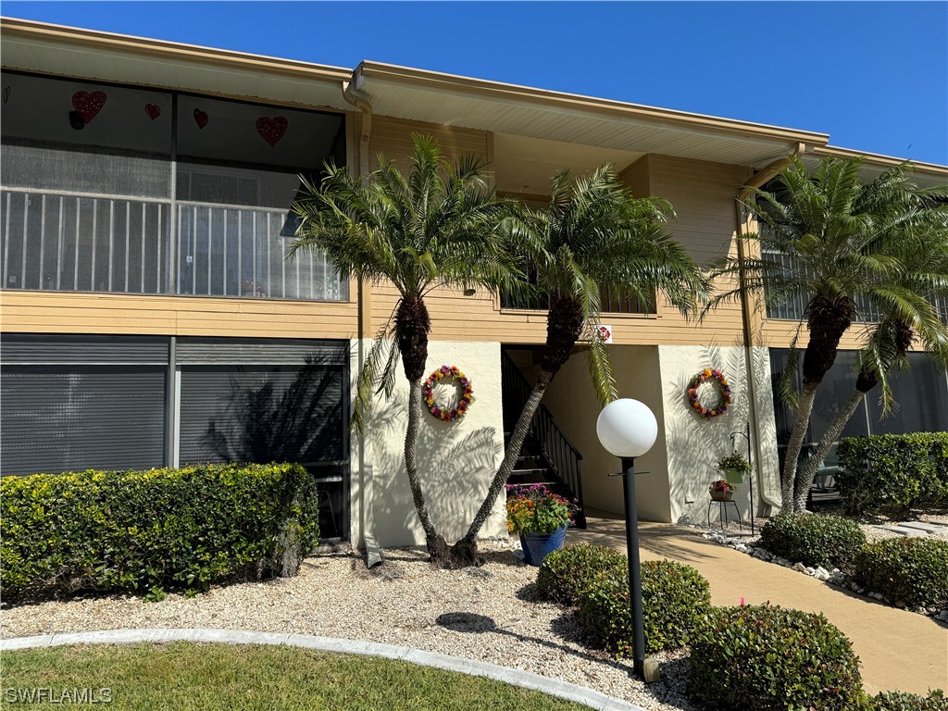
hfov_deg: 71.6
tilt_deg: +7.5
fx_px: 657
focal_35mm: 24
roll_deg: +1.7
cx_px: 474
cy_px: 356
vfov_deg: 56.8
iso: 80
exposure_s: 1/5348
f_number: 1.78
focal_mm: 6.86
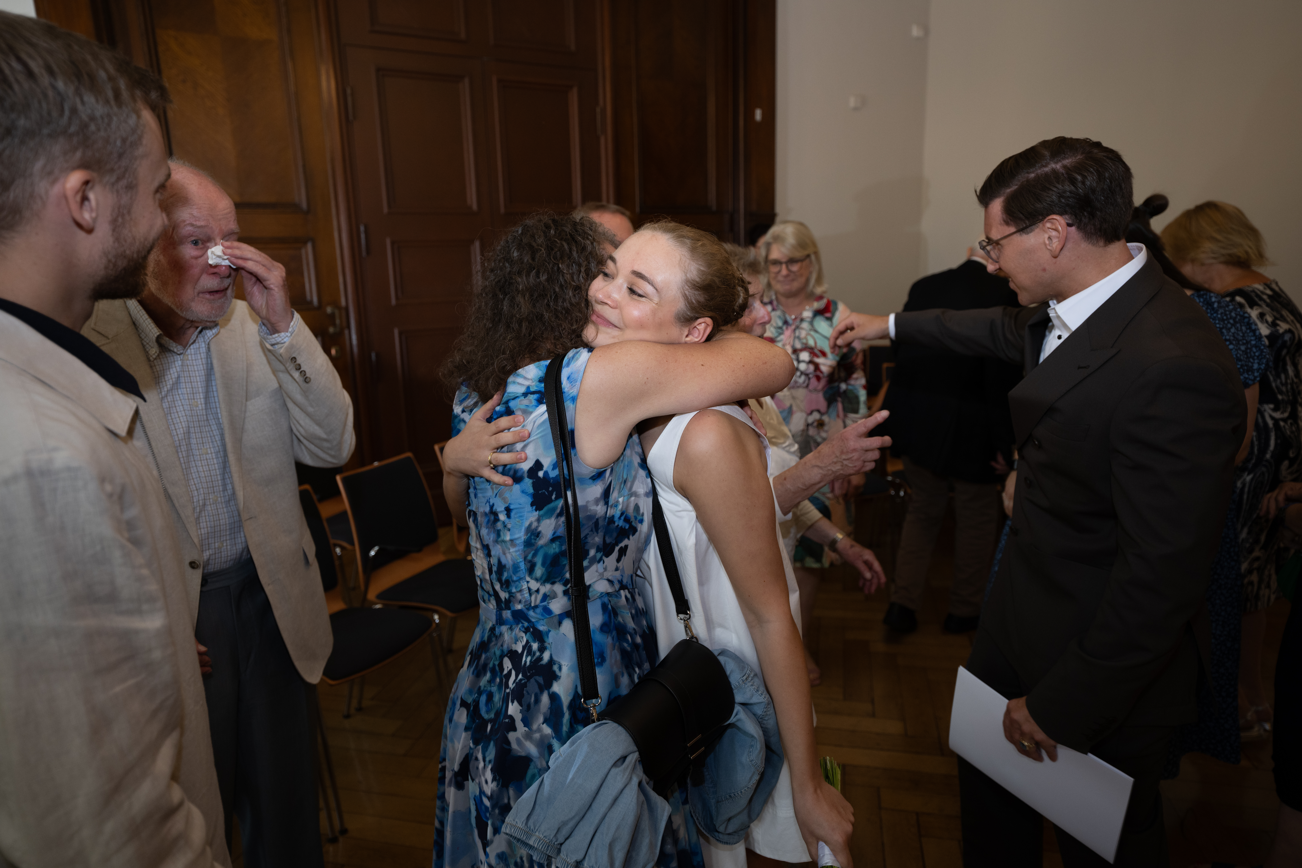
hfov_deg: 73.7
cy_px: 434
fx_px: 868
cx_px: 651
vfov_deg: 53.1
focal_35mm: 24
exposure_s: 1/200
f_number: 3.2
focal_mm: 24
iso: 500
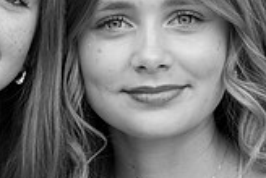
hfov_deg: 3.9
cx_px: 60
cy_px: 74
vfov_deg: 2.6
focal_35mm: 529
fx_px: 3916
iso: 1250
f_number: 7.1
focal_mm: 150
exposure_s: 1/640
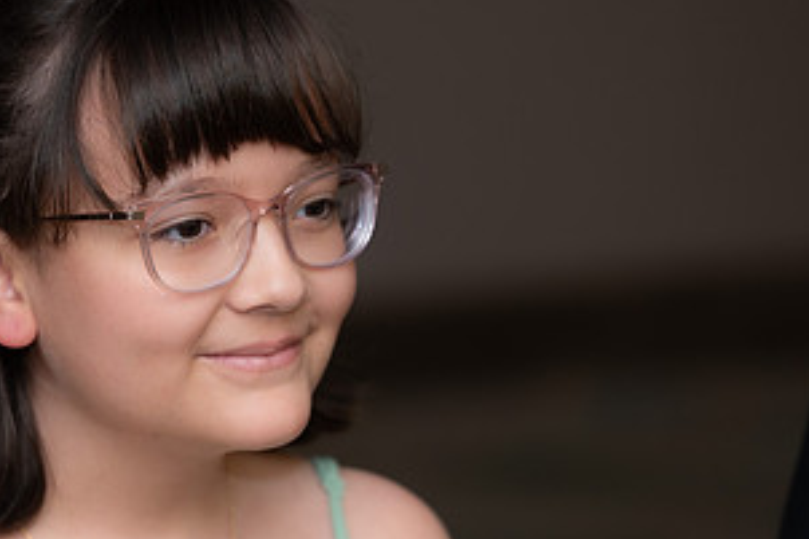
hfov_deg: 6.7
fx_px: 6895
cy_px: 316
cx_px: 123
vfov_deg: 4.5
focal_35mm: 307
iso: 400
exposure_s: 1/80
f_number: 3.2
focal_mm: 160
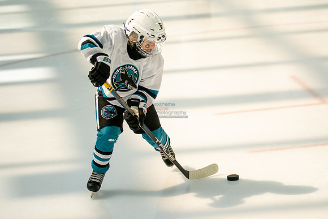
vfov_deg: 9.3
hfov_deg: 14.0
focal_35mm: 147
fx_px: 1338
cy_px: 85
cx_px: 201
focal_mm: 120
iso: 1600
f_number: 2.8
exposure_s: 1/6400
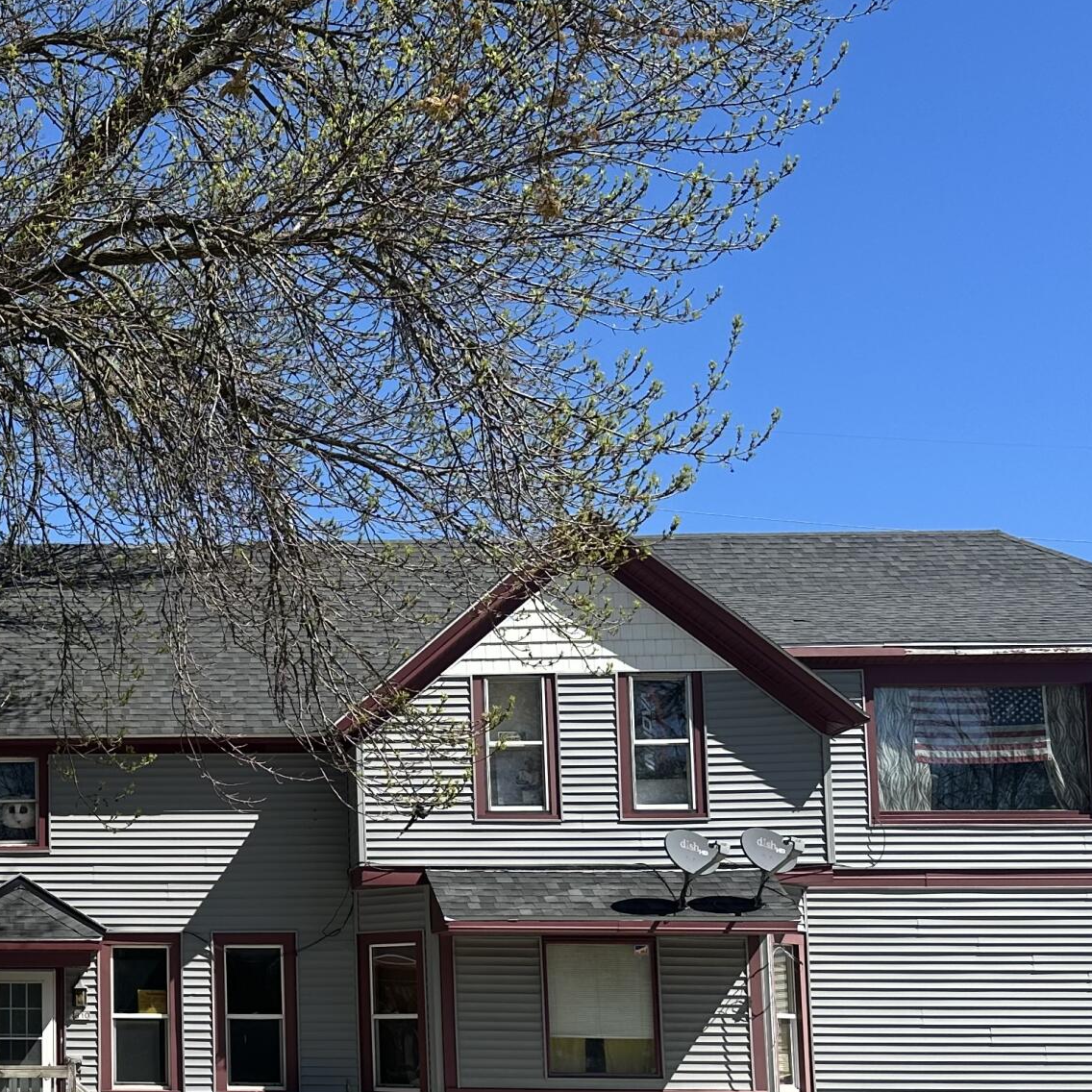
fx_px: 1999
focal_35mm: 56
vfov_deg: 30.1
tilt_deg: +7.6
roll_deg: -0.7
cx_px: -56
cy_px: 796
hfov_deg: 28.3
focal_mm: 6.86
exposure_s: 1/3472
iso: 80
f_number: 1.78
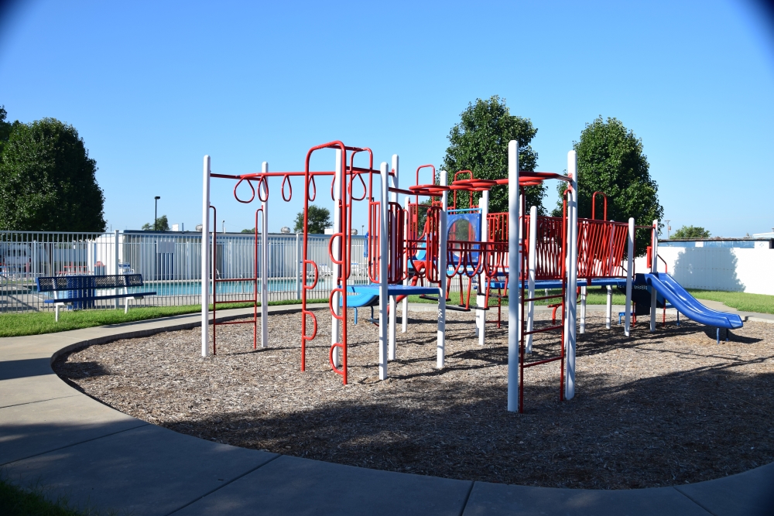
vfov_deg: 47.9
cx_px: 387
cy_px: 258
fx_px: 581
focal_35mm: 27
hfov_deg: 67.4
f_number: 6.3
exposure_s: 1/250
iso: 200
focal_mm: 18
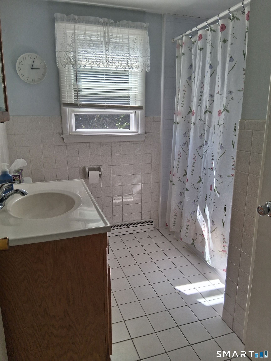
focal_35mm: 26
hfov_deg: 53.1
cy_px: 180
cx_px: 136
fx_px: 271
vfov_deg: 67.3
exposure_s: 1/111
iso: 25
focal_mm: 3.98
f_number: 1.8
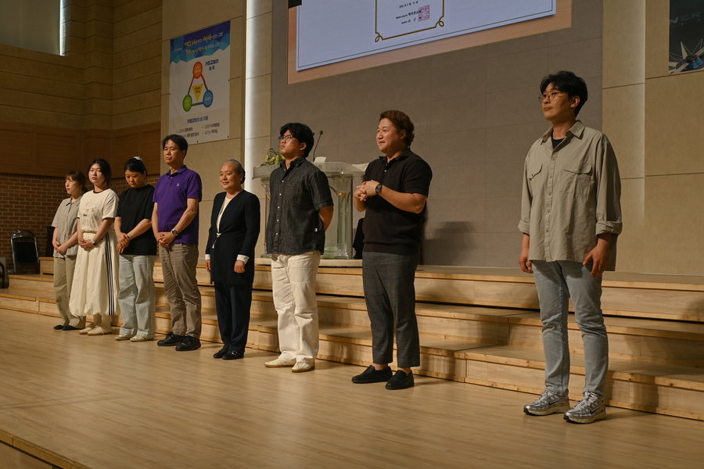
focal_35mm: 39
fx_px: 763
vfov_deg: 34.2
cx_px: 352
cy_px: 234
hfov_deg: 49.6
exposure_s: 1/100
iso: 100
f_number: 5.6
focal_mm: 26
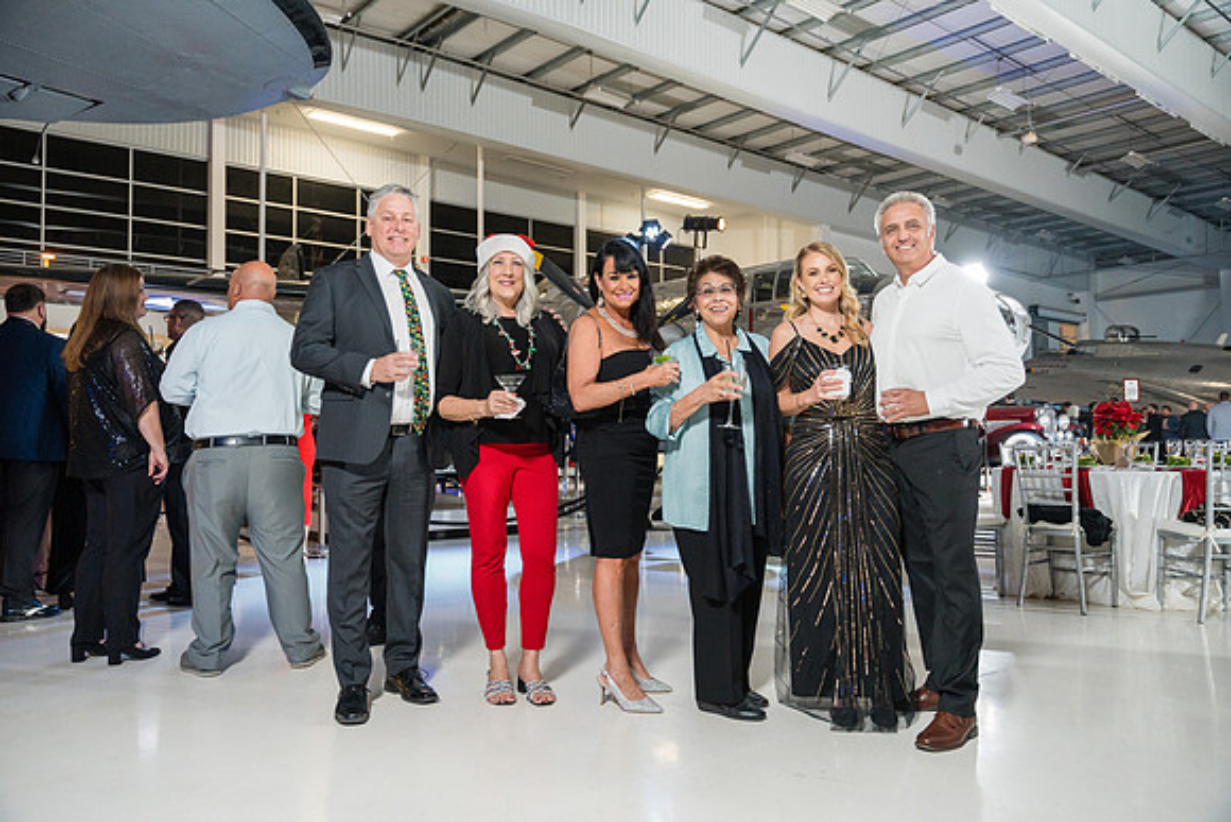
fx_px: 978
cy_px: 411
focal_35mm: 29
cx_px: 616
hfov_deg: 64.4
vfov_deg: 45.6
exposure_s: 1/250
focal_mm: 28.6
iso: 1600
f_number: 2.8
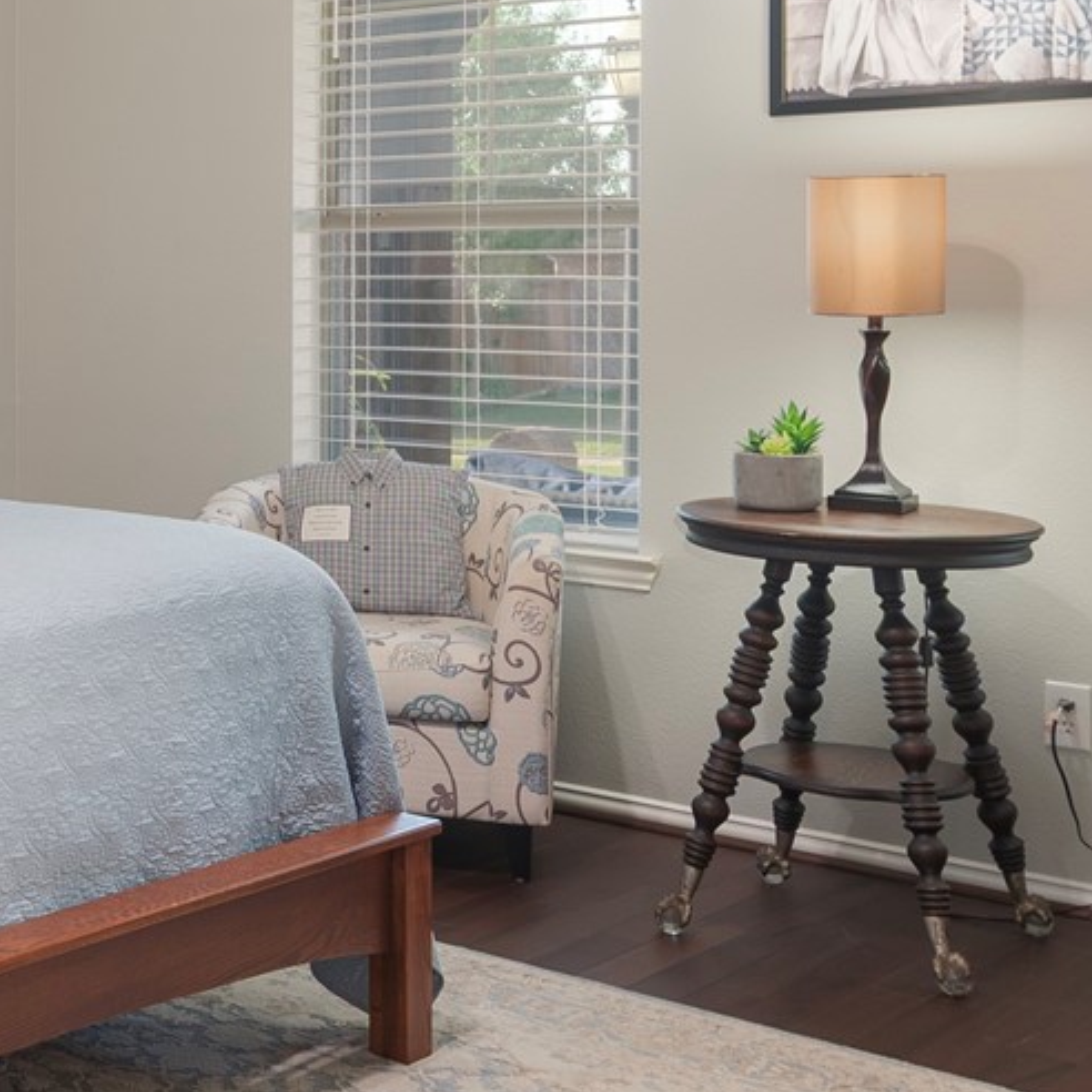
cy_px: 293
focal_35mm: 60
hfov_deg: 26.1
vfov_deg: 28.3
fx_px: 2141
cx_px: -155
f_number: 7.1
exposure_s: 1.6
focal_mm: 16
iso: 100
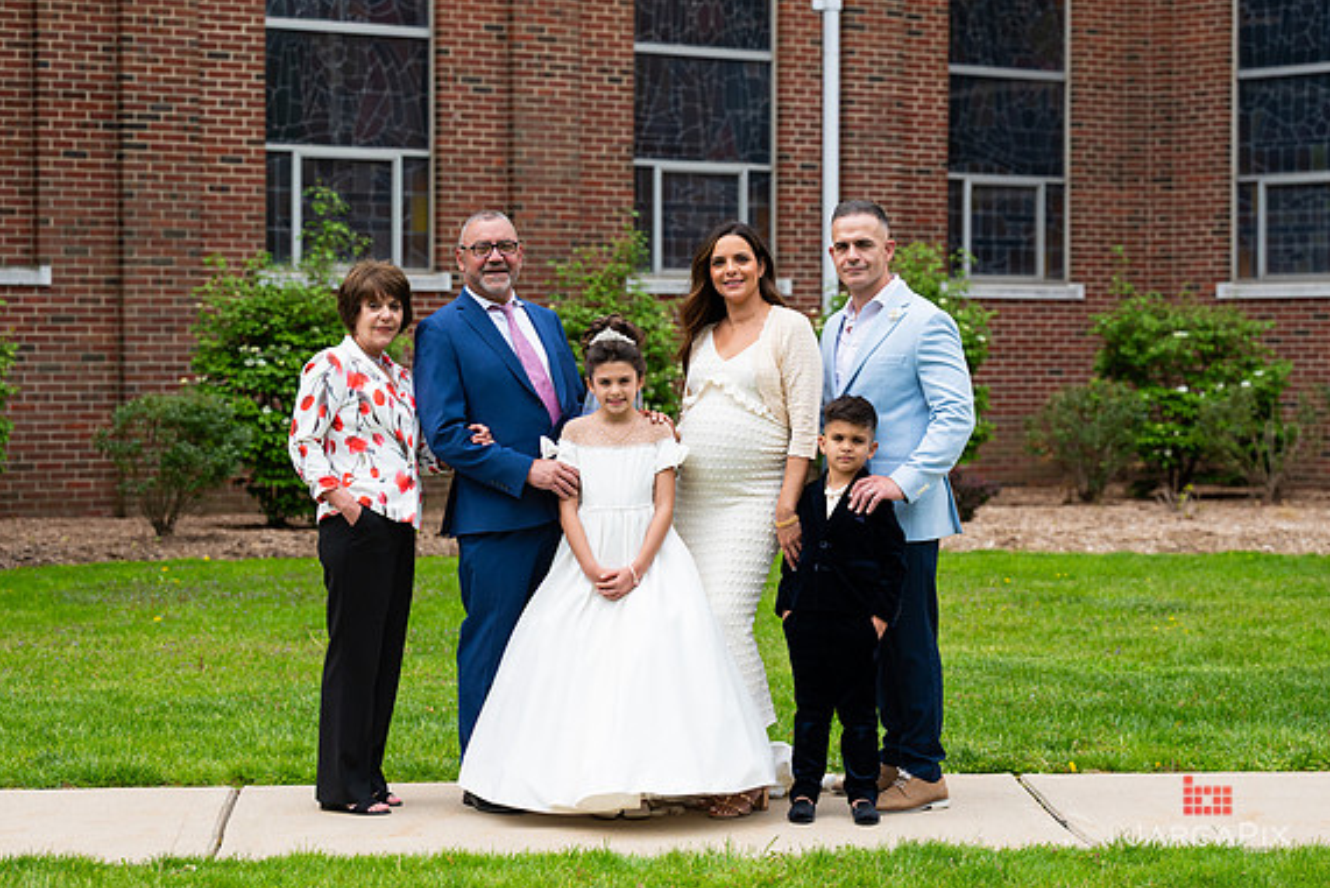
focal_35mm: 92
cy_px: 429
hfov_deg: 22.1
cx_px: 675
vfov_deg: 14.9
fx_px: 3400
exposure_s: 1/1600
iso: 200
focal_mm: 83
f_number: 4
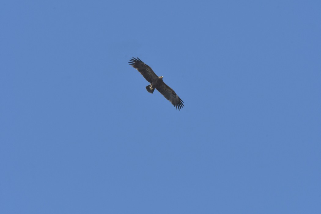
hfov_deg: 2.3
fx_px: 8024
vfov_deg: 1.5
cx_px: 160
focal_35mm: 900
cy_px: 107
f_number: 13
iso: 640
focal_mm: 600
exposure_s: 1/1000
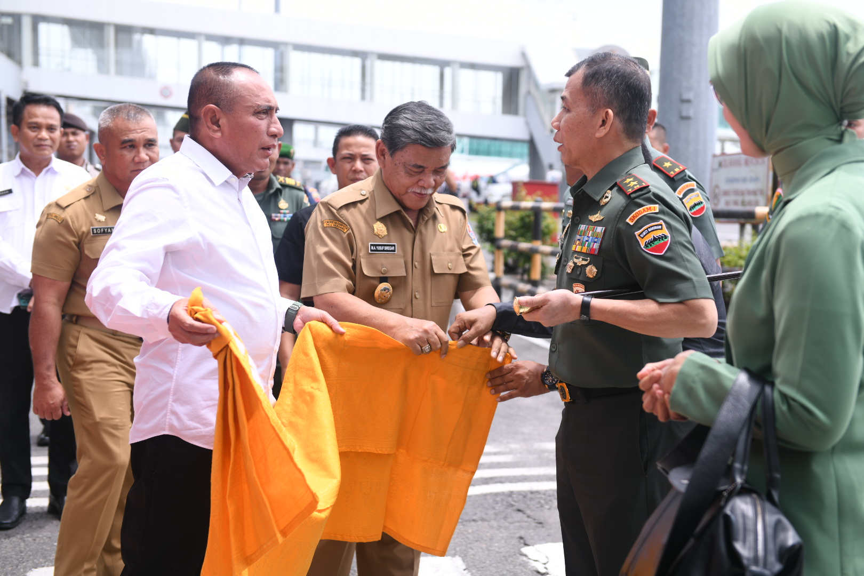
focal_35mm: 52
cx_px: 432
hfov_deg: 38.2
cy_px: 288
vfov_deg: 26.0
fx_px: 1248
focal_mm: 52
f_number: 4
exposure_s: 1/200
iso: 64
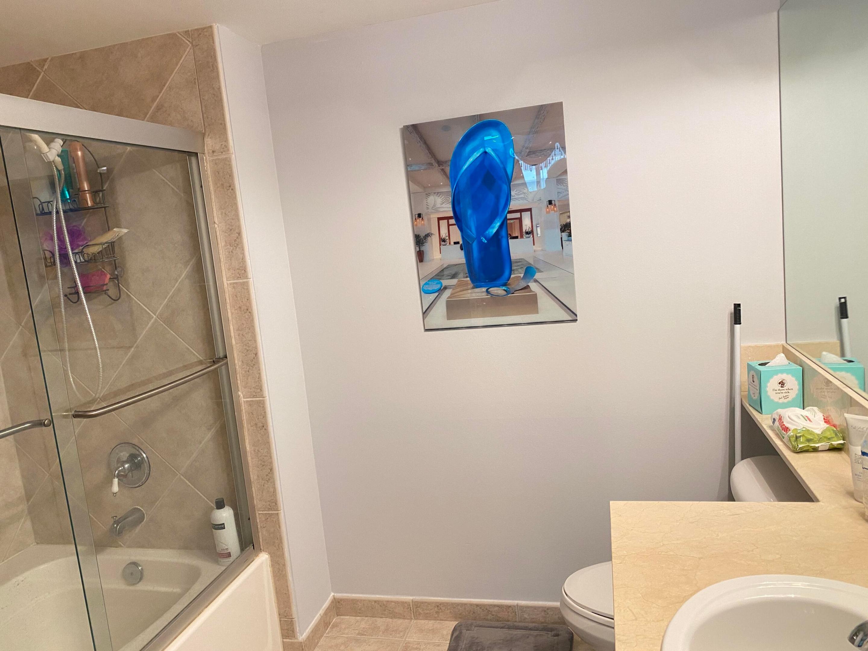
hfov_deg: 67.3
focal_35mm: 26
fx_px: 652
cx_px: 434
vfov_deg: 53.1
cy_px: 326
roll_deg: +4.6
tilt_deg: -8.6
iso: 125
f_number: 1.8
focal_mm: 4.25
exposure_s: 1/60
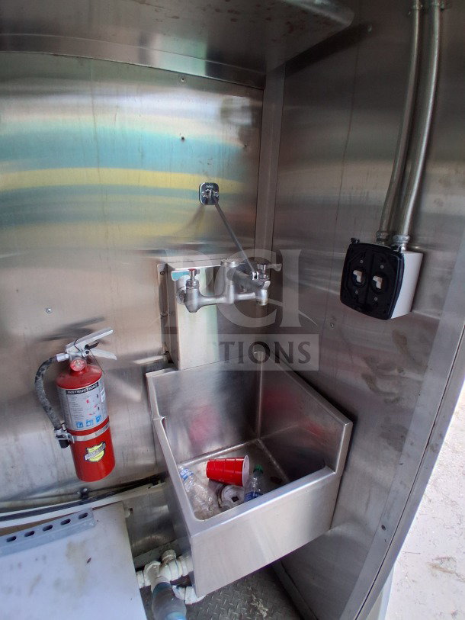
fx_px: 304
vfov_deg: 91.0
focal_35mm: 17
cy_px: 310
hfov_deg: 74.7
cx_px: 232
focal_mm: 1.4
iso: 100
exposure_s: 1/40
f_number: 2.2
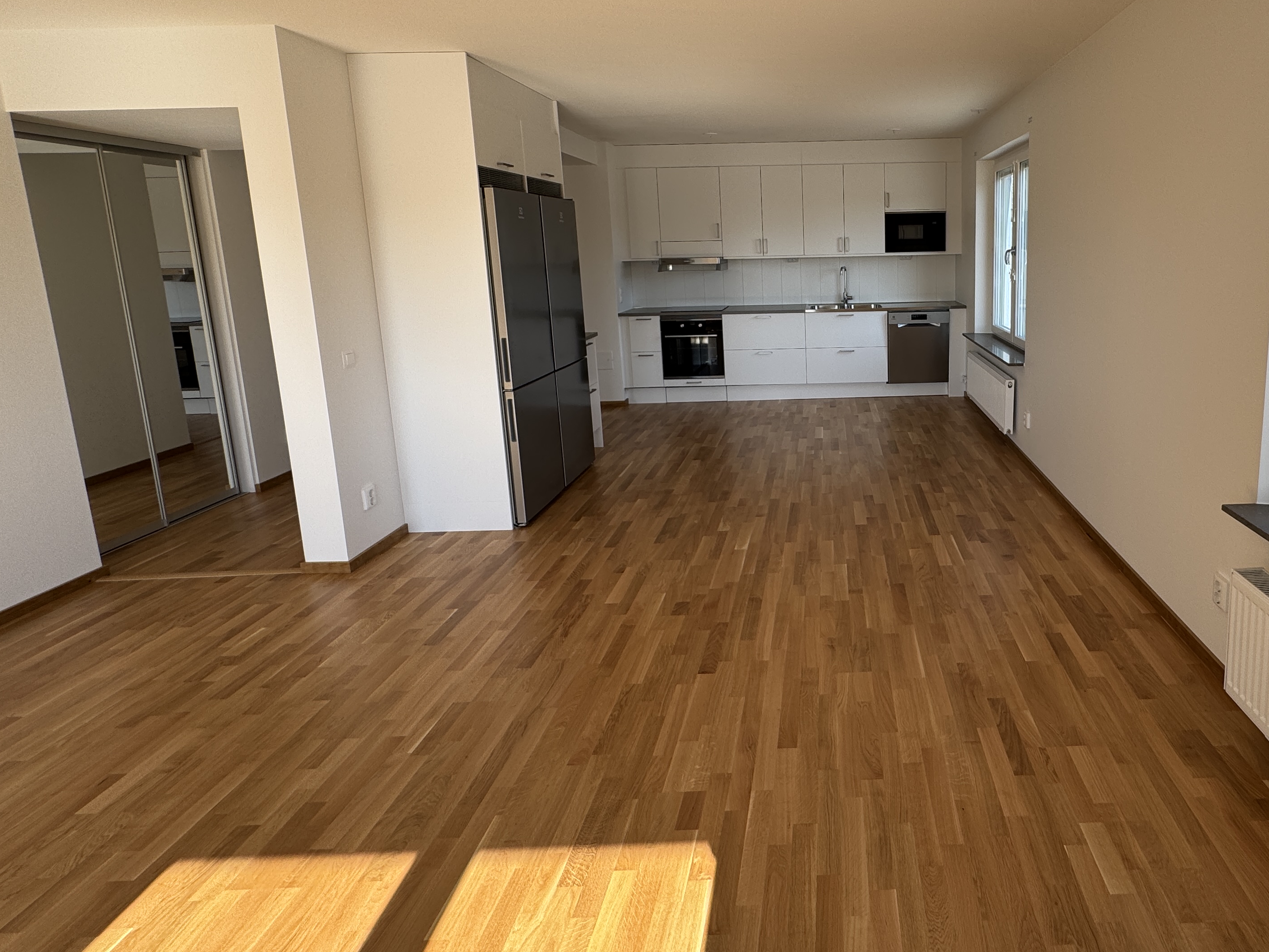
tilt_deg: -9.0
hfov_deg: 79.1
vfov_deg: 65.1
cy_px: 365
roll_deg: +1.2
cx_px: 845
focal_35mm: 20
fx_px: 733
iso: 40
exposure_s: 1/168
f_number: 2.2
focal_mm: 2.22
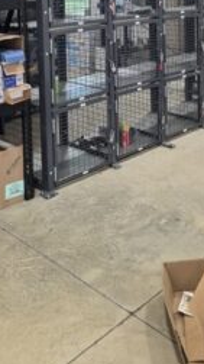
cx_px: 122
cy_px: 25
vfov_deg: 39.3
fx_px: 462
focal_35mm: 48
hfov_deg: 24.9
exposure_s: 1/120
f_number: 1.7
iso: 200
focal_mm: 6.3
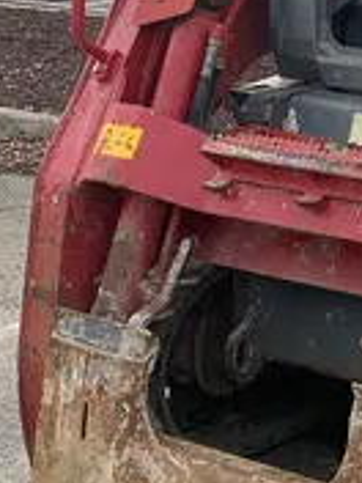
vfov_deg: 17.9
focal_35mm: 108
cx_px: 554
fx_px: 1506
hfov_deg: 12.9
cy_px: 23
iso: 25
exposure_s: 1/1314
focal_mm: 4.25
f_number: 1.8
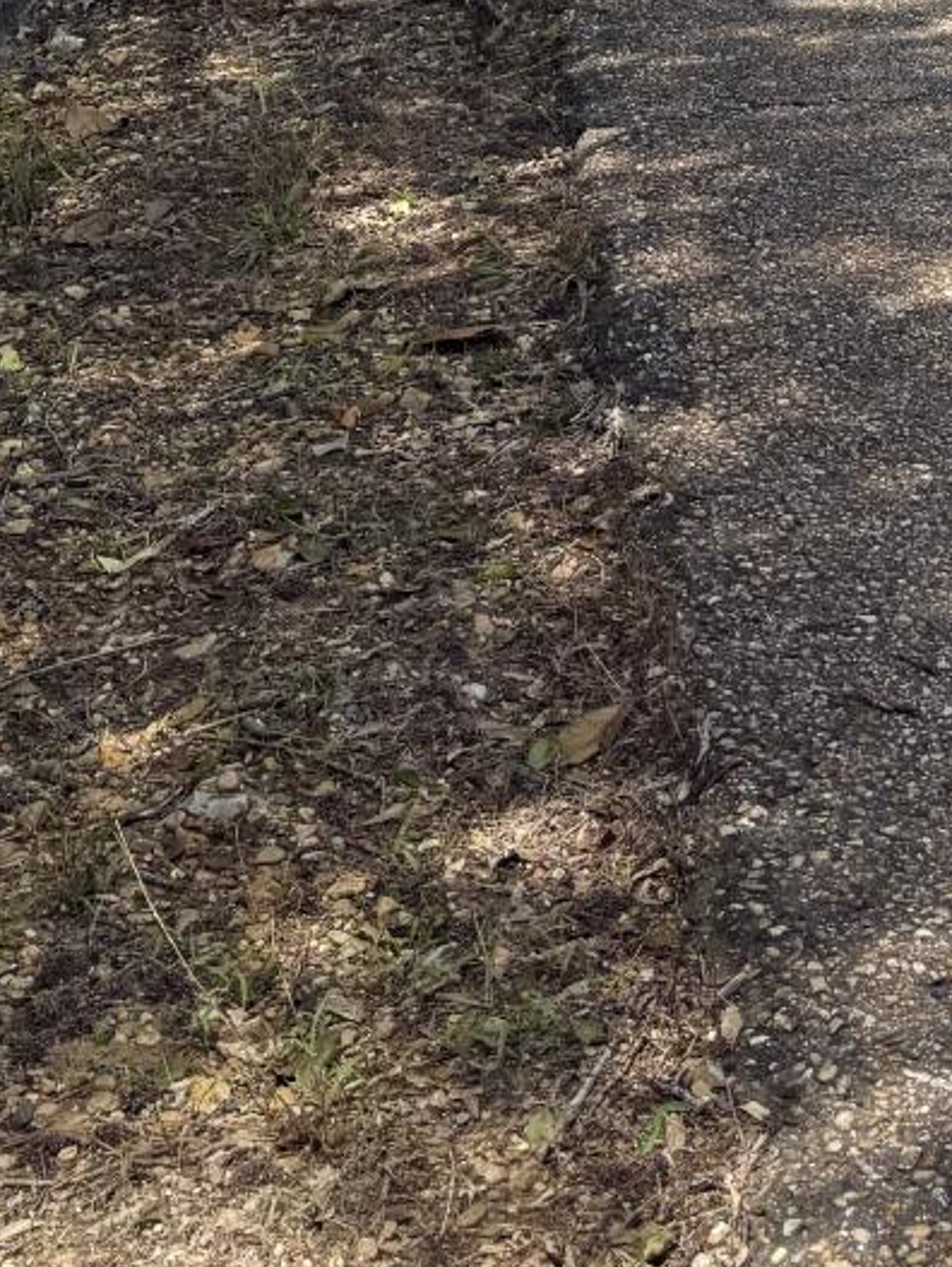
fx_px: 3333
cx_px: 697
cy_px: -507
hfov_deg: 16.2
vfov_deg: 19.4
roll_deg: -0.6
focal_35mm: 91
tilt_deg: -3.4
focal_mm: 6.76
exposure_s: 1/1901
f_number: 1.78
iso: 80
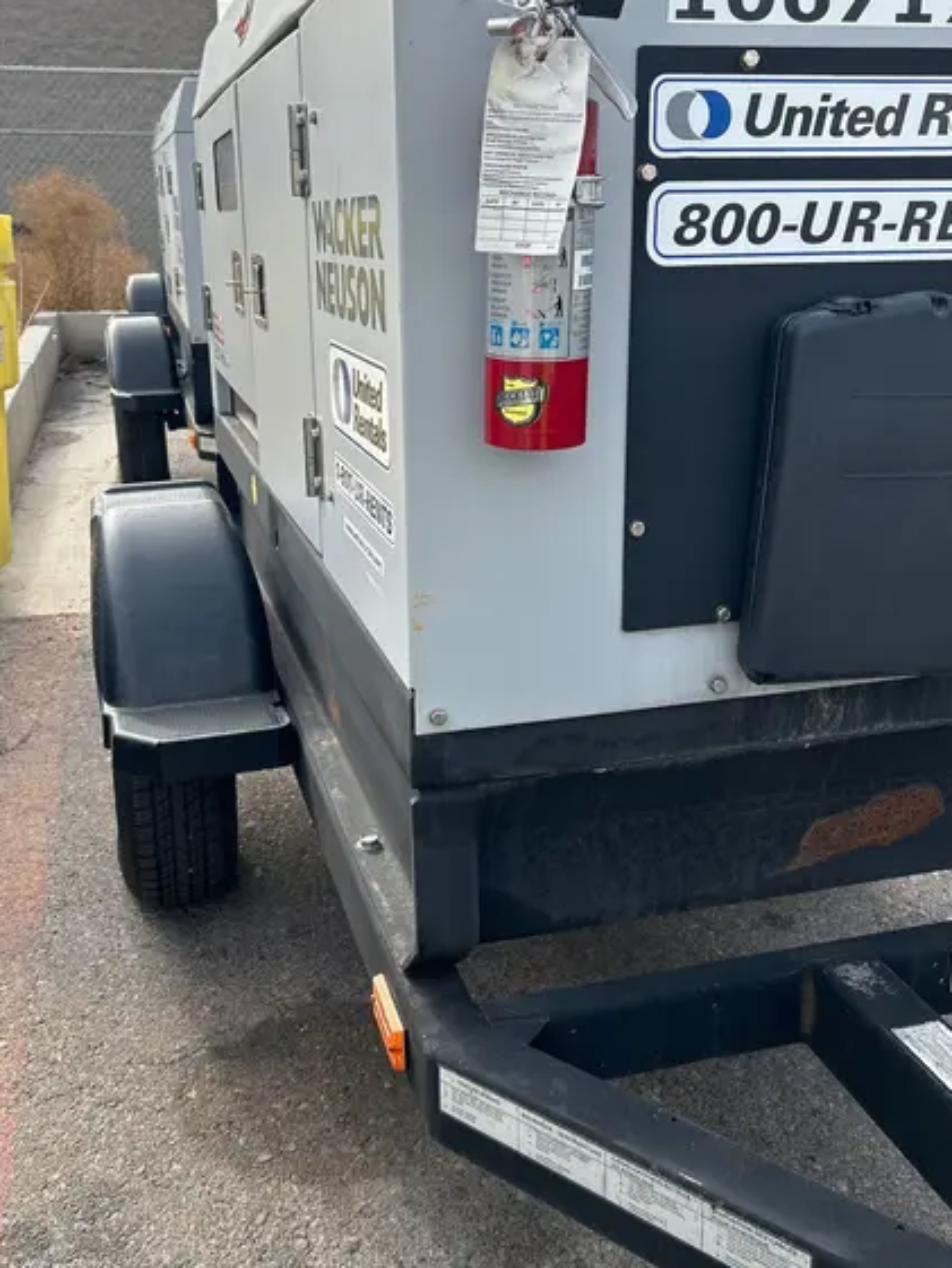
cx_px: 439
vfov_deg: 53.7
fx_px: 1246
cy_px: 541
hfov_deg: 41.8
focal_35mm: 34
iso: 50
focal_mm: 5.7
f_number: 1.5
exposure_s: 1/1669
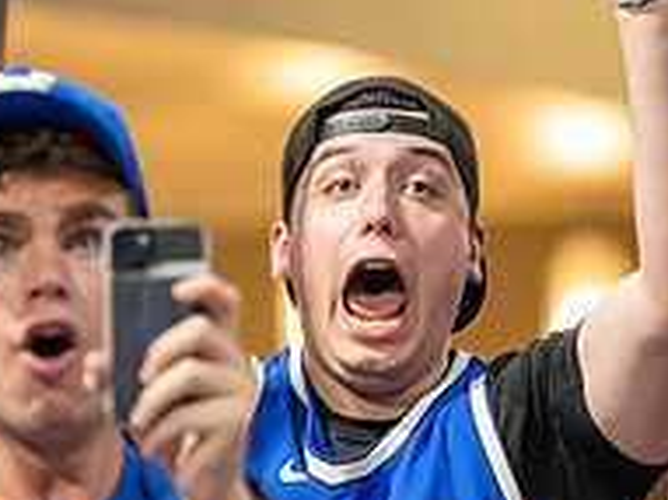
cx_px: 402
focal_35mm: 483
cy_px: 222
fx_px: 9315
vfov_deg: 3.1
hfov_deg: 4.1
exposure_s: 1/250
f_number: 2.8
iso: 6400
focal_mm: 165
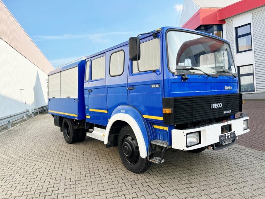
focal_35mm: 26
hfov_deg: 67.3
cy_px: 100
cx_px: 132
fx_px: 199
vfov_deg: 53.1
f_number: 1.5
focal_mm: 5.7
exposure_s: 1/1669
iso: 50
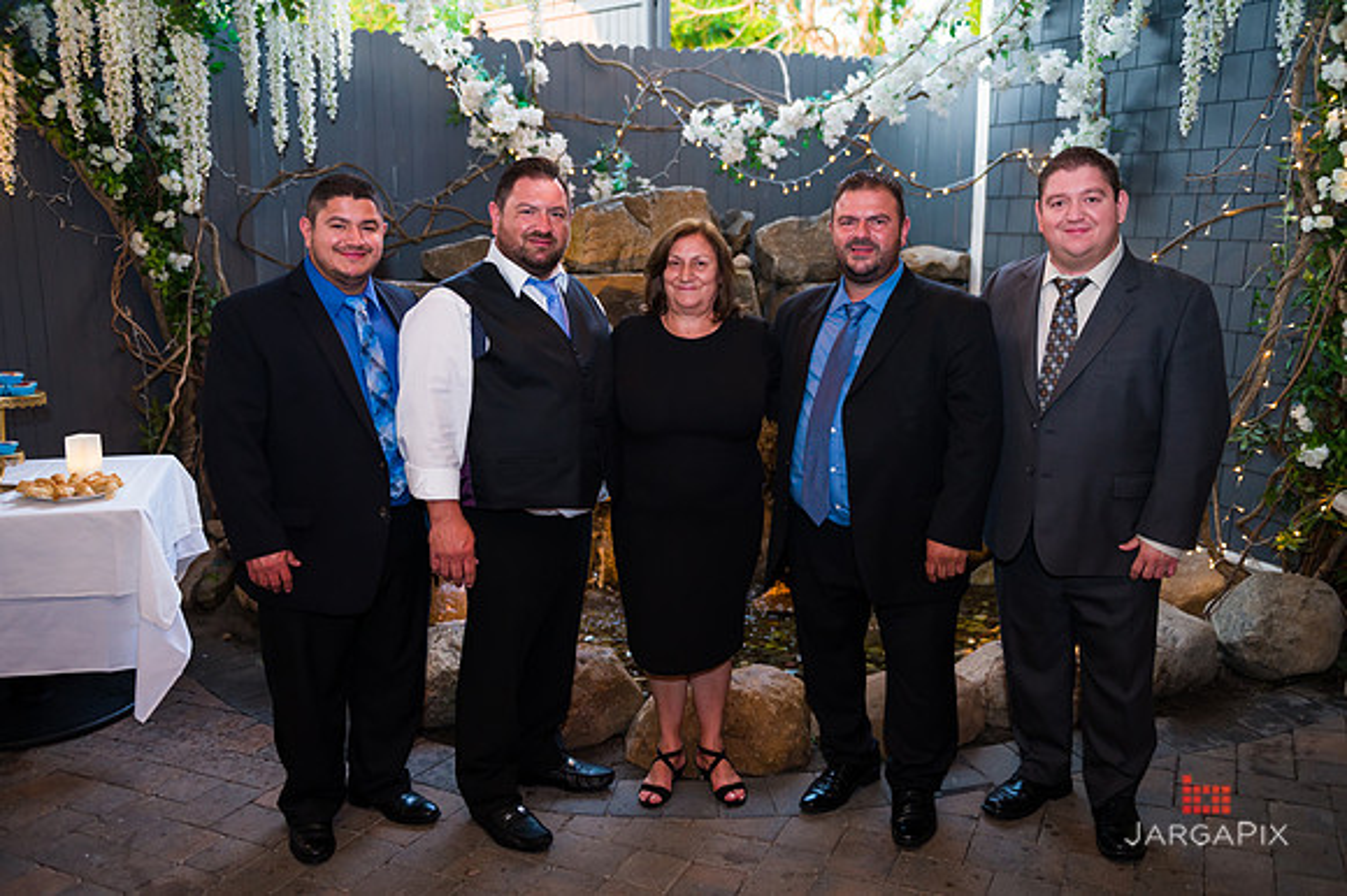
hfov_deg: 58.7
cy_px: 448
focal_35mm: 32
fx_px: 1197
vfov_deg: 41.1
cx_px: 674
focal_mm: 32
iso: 1600
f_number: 3.5
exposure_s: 1/125
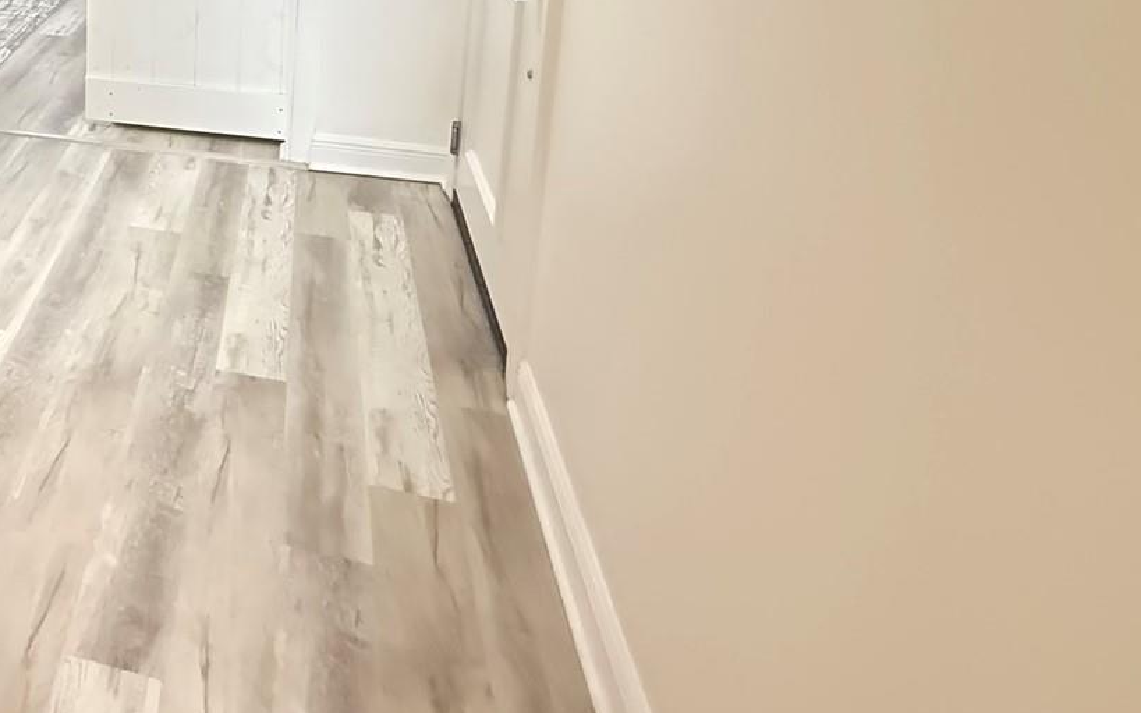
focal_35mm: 29
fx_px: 902
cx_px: 82
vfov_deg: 36.2
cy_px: -84
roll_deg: -0.6
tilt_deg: -8.2
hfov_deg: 54.8
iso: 1250
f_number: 2.2
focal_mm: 2.22
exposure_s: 1/60
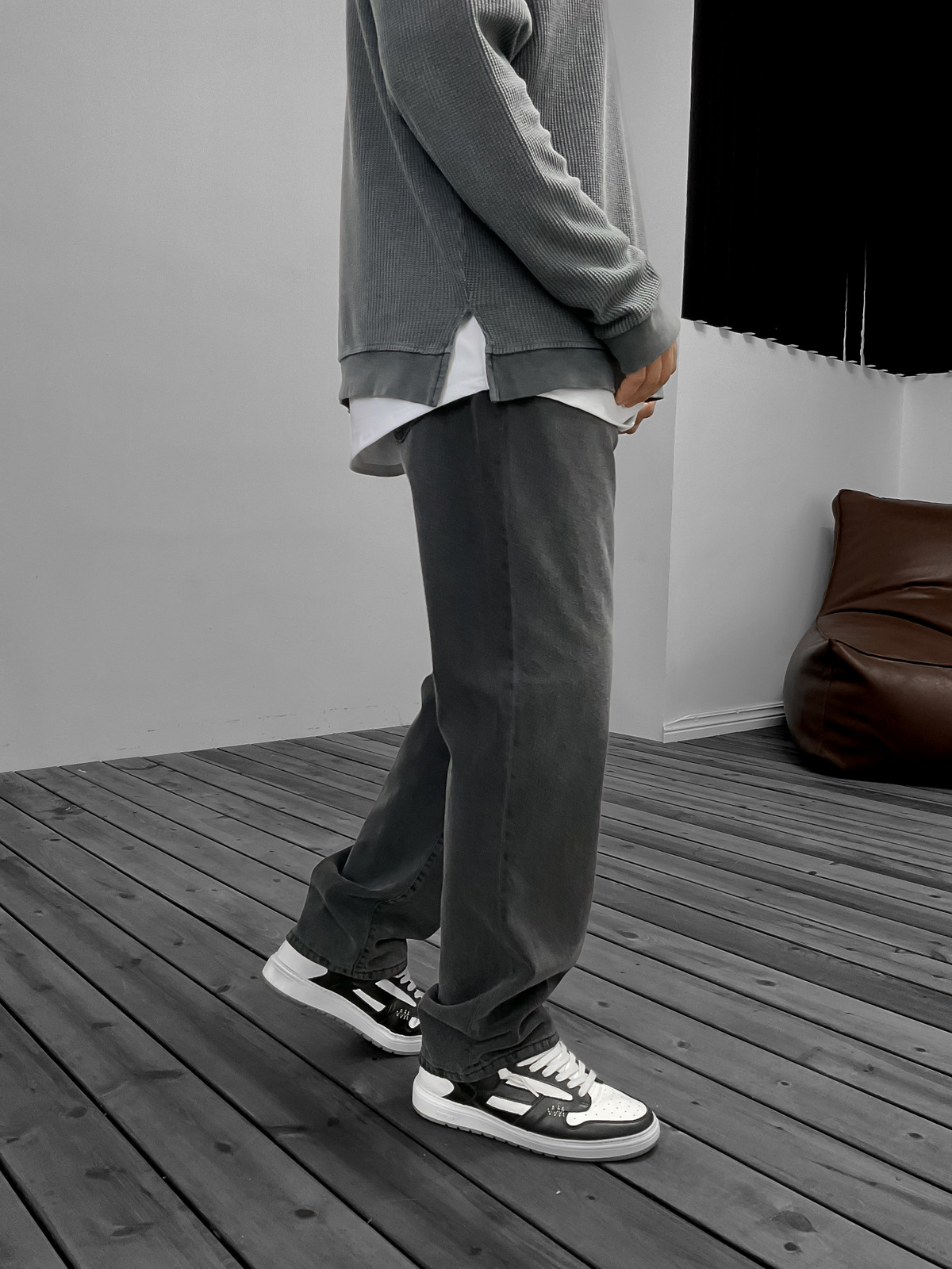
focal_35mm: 29
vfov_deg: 61.7
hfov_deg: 48.2
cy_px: 634
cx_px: 476
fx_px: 1063
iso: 100
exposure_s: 1/60
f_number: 1.8
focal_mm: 3
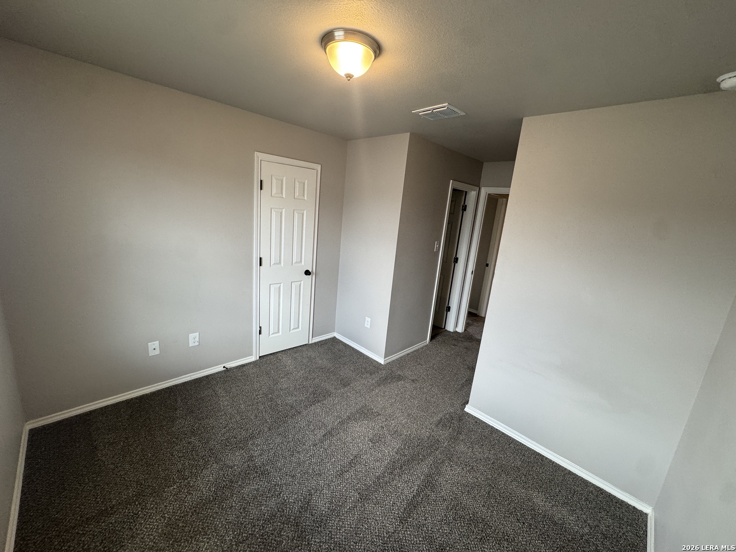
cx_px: 368
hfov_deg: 102.1
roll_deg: -5.3
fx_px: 298
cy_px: 276
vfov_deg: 85.7
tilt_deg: -14.2
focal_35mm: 14
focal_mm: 2.22
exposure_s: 1/120
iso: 160
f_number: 2.2
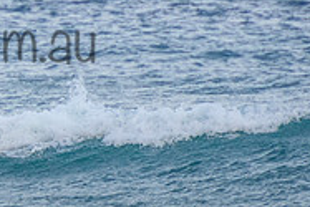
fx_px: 16399
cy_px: 24
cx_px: -80
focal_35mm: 1903
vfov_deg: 0.7
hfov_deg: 1.1
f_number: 5.6
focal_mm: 400
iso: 720
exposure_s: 1/1600
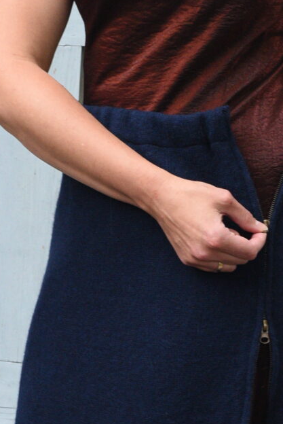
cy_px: 340
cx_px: 255
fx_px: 2413
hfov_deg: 6.7
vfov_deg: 10.0
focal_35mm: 205
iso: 1600
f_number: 5
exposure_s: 1/100
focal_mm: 50
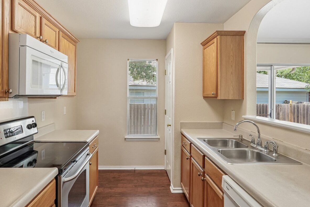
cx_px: 145
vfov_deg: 55.6
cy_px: 90
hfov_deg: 76.8
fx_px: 195
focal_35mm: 23
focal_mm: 16.5
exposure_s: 1/25
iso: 400
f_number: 8
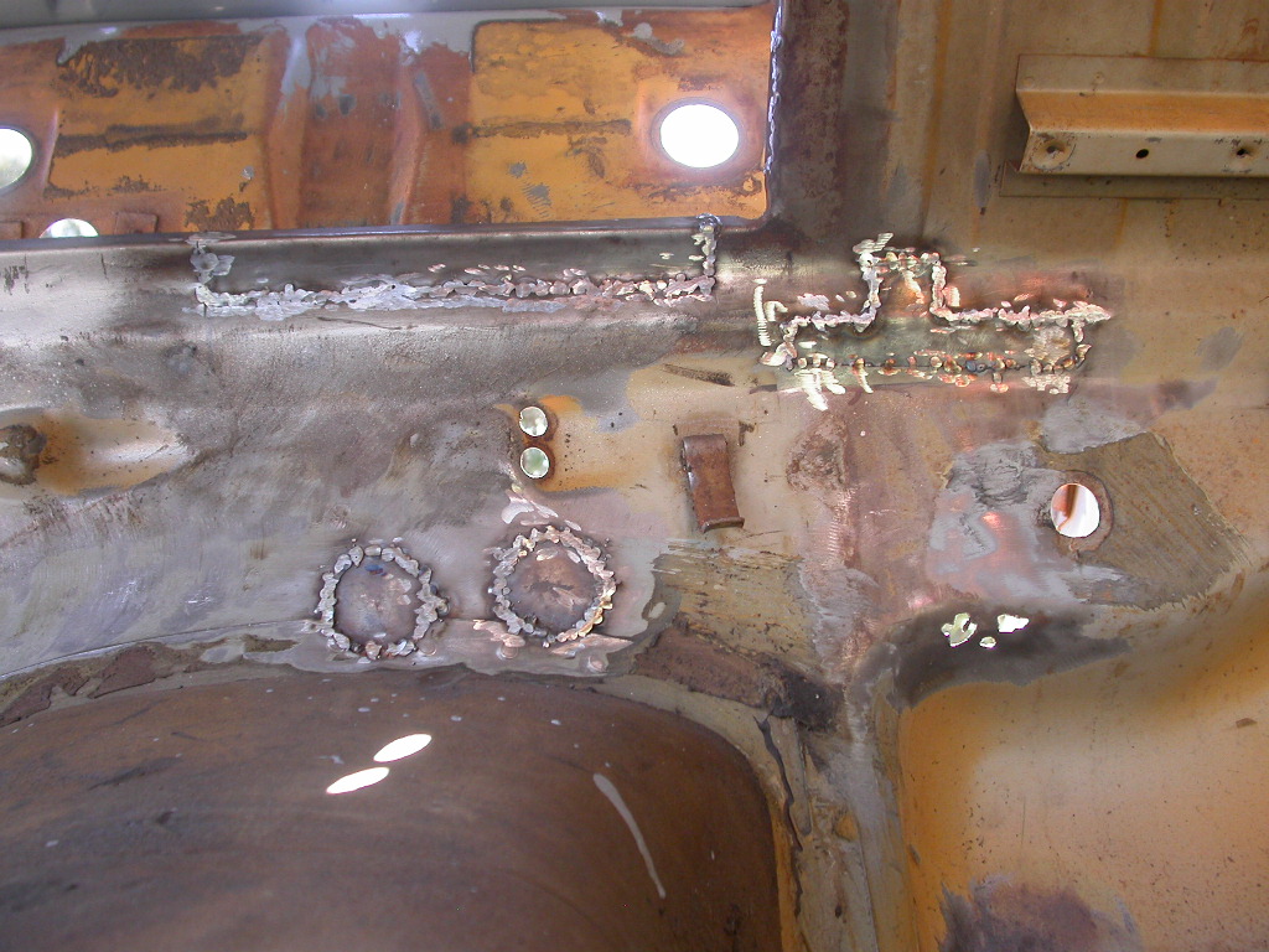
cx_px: 634
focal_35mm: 38
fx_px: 1393
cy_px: 476
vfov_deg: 37.7
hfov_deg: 49.0
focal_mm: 7.85
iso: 100
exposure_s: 1/64.6
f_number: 3
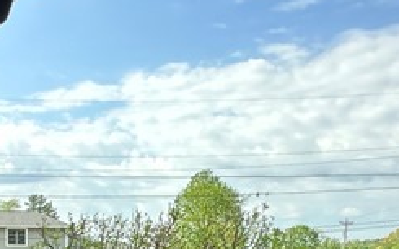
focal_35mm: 62
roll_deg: -1.2
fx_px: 674
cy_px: 378
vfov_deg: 18.5
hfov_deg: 32.3
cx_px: 96
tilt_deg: -8.8
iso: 40
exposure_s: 1/379
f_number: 2.2
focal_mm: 2.22
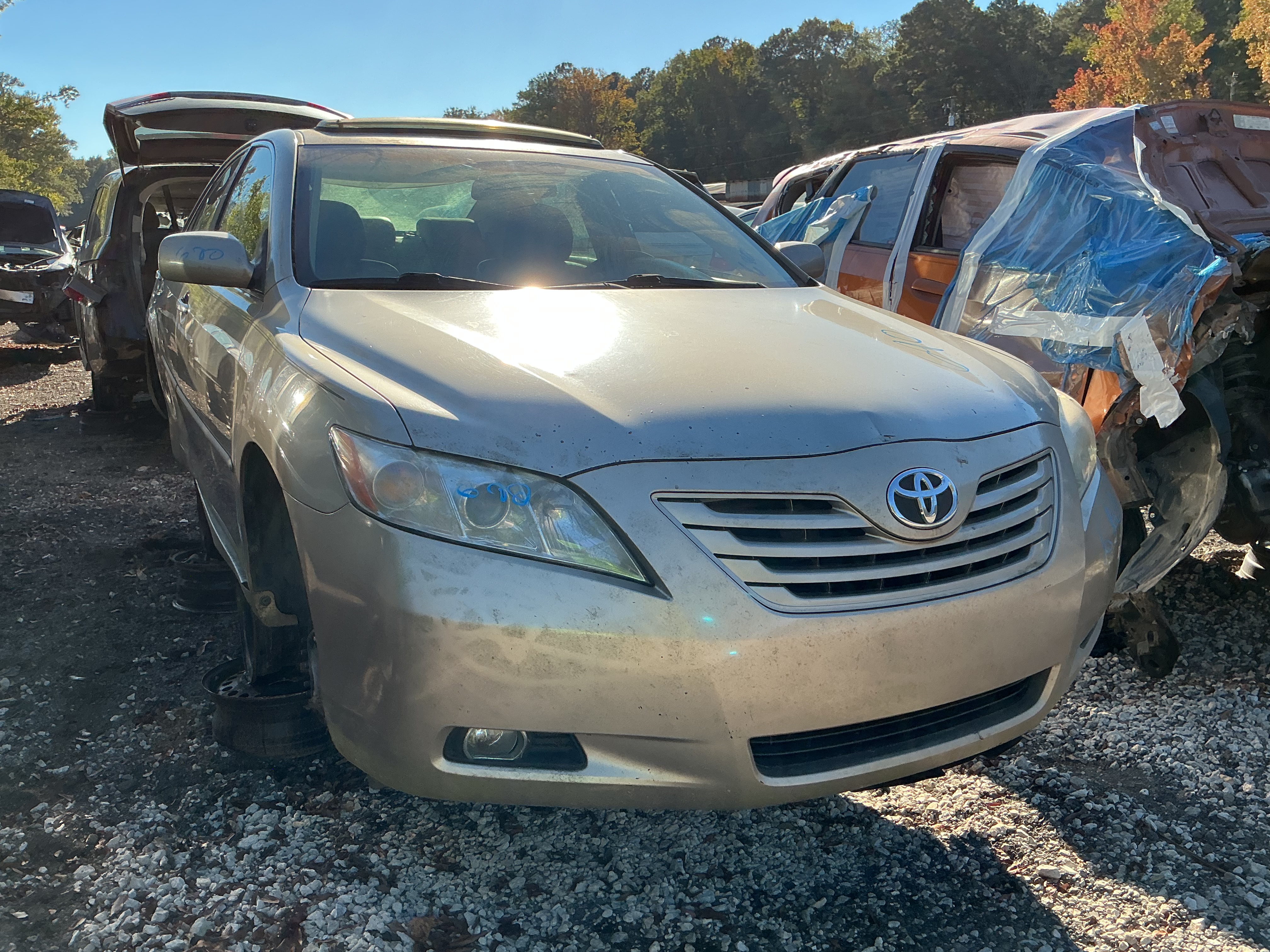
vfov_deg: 48.2
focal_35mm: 29
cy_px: 476
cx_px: 635
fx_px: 1064
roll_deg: +0.0
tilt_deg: -12.9
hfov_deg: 61.7
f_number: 1.8
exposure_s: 1/962
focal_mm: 3
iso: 25
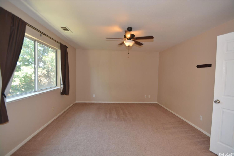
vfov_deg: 77.3
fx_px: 97
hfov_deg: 100.4
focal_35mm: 15
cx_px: 117
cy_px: 78
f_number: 4
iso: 360
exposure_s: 1/60
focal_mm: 10
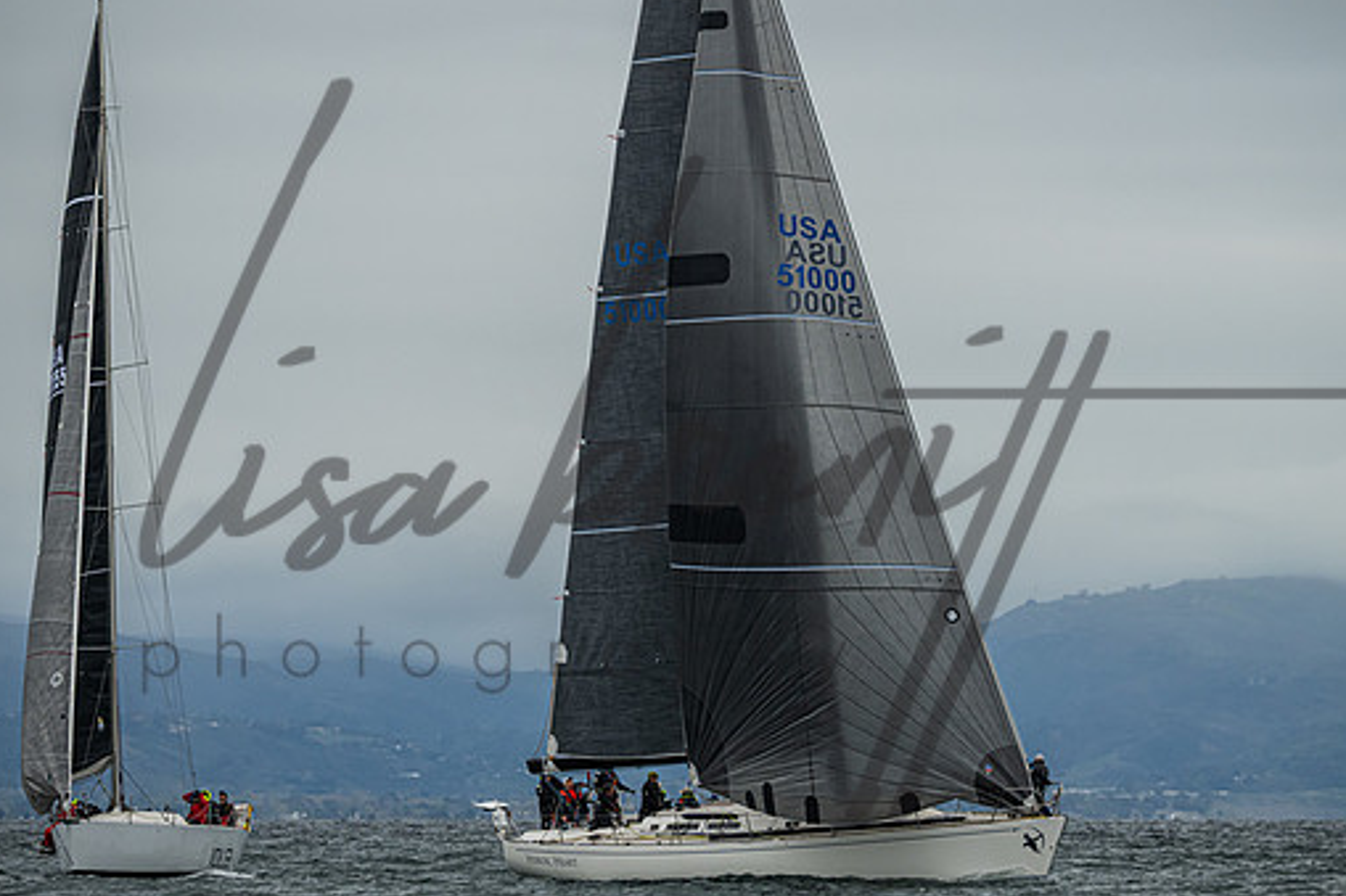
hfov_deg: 6.9
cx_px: 736
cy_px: 453
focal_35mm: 299
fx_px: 11175
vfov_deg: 4.6
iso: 500
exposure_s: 1/3200
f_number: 5.6
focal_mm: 210
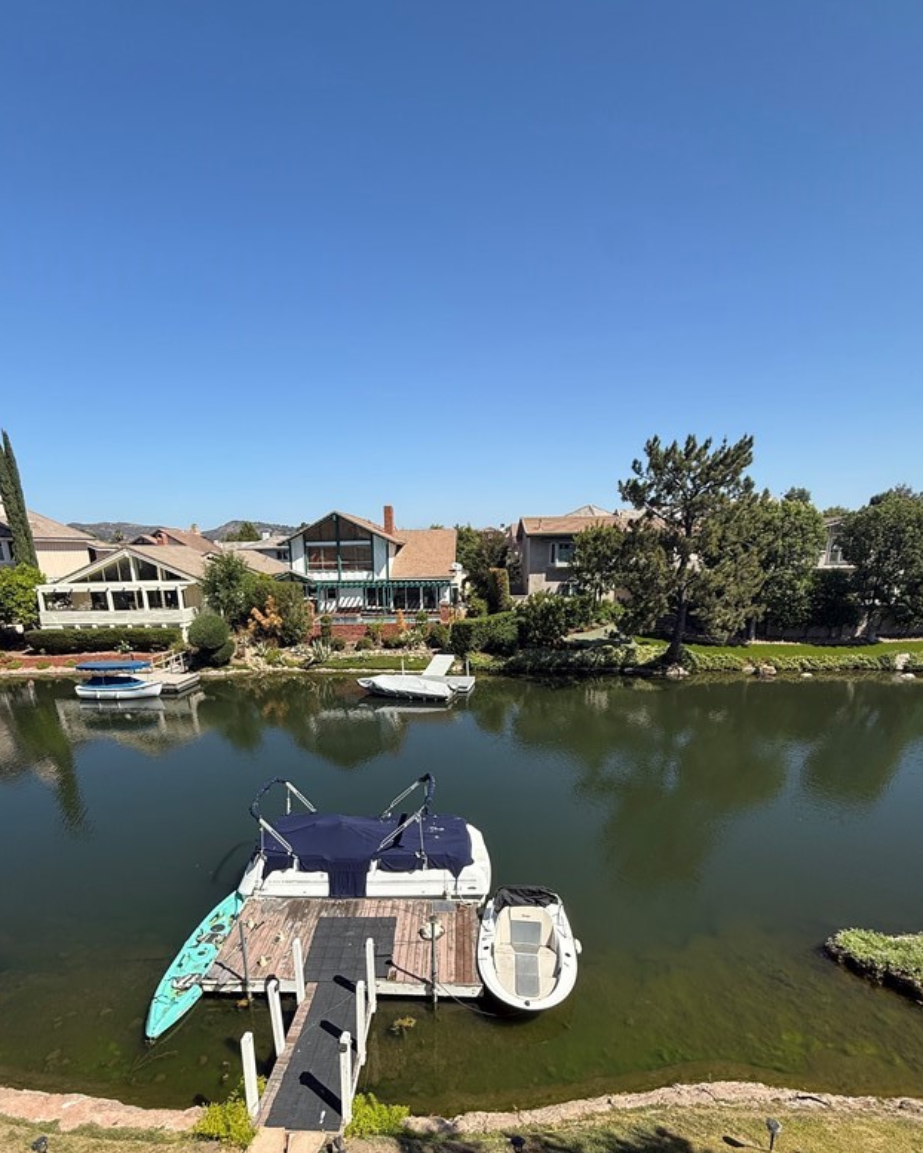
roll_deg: +0.3
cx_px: 418
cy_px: 727
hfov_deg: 73.7
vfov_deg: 84.5
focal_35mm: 18
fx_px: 614
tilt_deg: -15.9
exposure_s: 1/1698
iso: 50
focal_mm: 2.22
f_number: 2.2
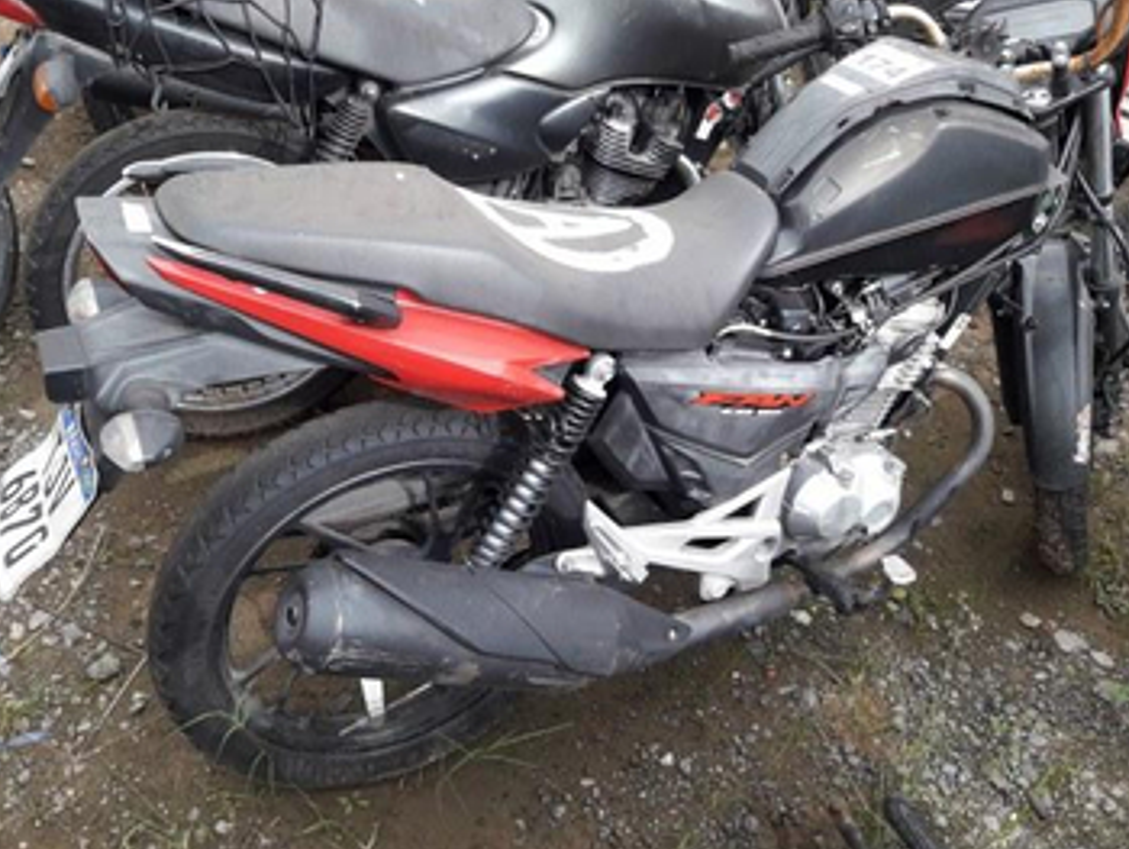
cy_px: 410
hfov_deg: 56.8
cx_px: 548
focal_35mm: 32
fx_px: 1044
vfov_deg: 44.2
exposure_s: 1/249
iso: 40
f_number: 1.9
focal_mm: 3.7
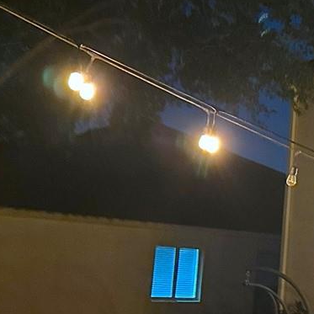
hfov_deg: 17.2
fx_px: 934
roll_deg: -2.3
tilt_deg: +8.0
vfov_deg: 19.1
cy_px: 151
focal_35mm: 91
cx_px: 475
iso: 1600
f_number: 1.78
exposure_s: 1/24
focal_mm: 6.86
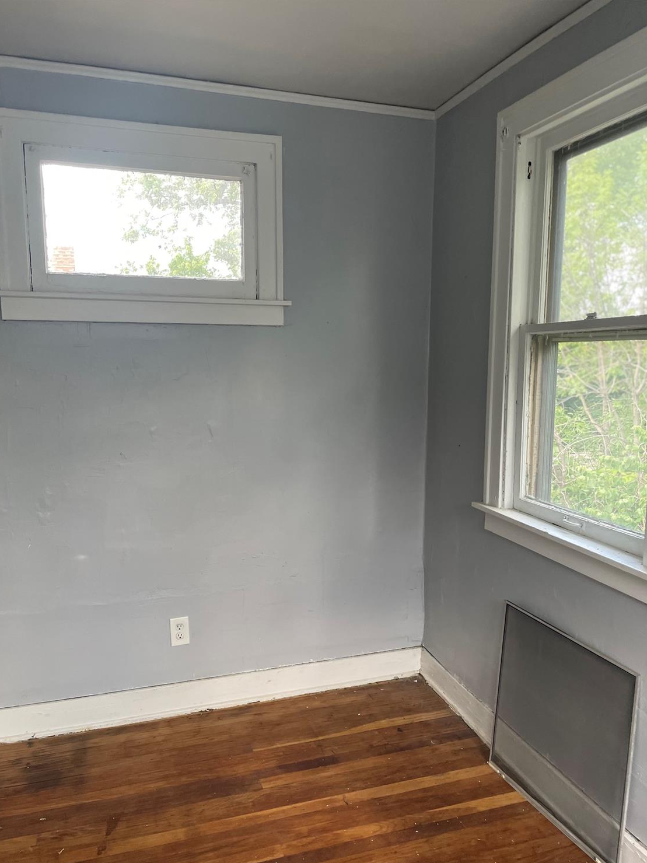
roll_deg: +2.4
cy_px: 446
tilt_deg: -7.4
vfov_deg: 65.3
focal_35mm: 27
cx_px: 321
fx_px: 673
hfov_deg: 51.3
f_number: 1.6
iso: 100
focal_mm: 4.2
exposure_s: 1/121
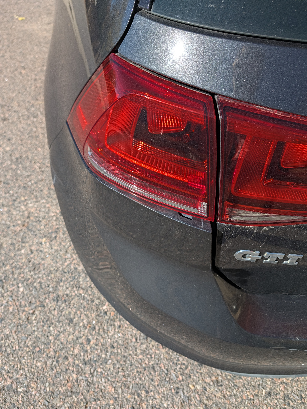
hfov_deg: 56.9
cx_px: 154
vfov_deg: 71.6
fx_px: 284
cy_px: 204
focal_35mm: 24
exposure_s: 1/3289
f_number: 1.68
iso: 40
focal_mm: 6.9
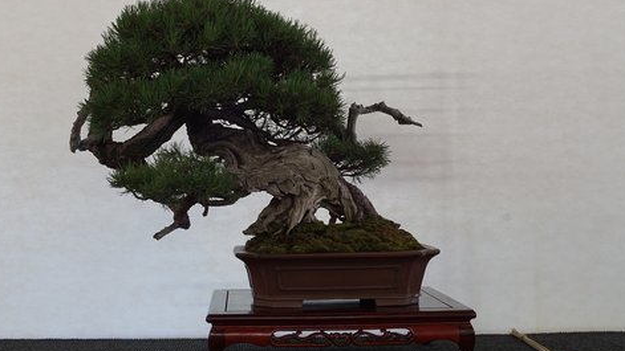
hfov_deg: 39.6
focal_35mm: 52
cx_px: 234
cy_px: 146
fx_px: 862
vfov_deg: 23.0
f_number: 16
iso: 250
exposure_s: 1/1.25
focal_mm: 26
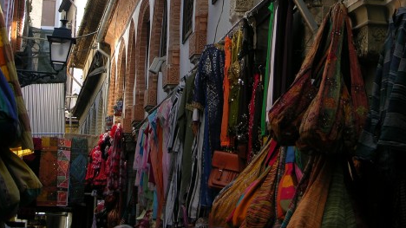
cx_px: 232
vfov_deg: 10.1
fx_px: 1270
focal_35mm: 118
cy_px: -34
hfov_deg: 18.2
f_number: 3.2
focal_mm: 16.8
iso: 50
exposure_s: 1/69.2
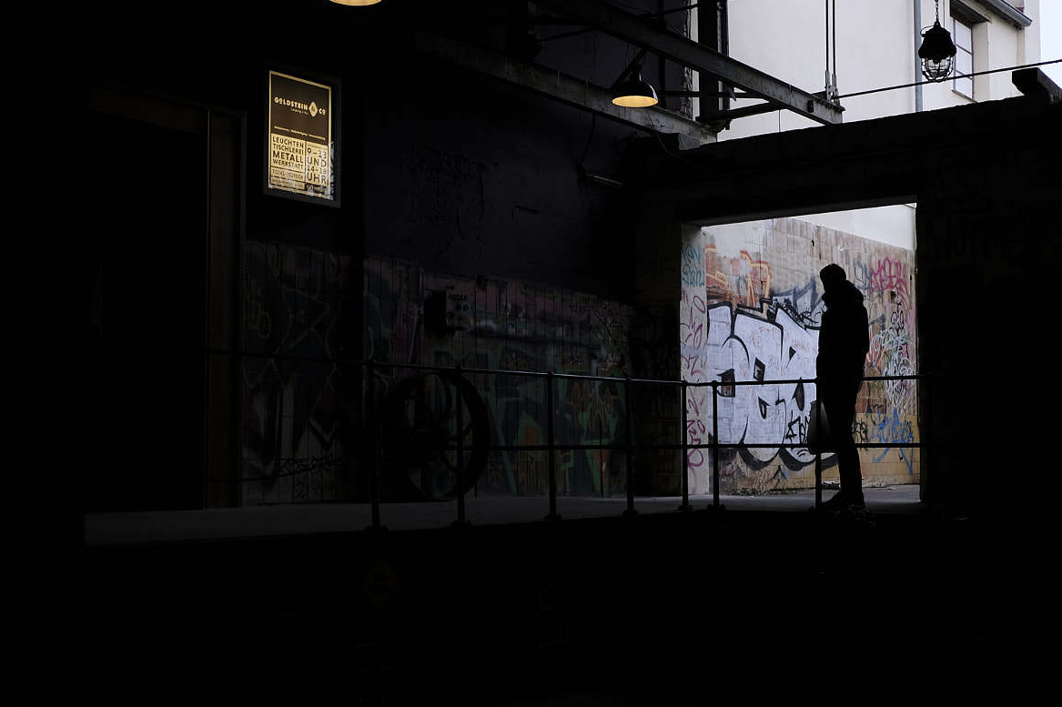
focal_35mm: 48
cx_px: 643
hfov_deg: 40.9
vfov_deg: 28.0
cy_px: 366
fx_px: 1415
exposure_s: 1/950
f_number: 2
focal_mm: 23
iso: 400
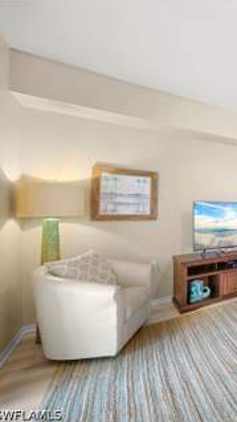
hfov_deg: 36.9
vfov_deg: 89.6
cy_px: 211
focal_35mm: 19
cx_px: 308
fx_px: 212
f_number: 11
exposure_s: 1/13
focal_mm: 12
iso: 2000
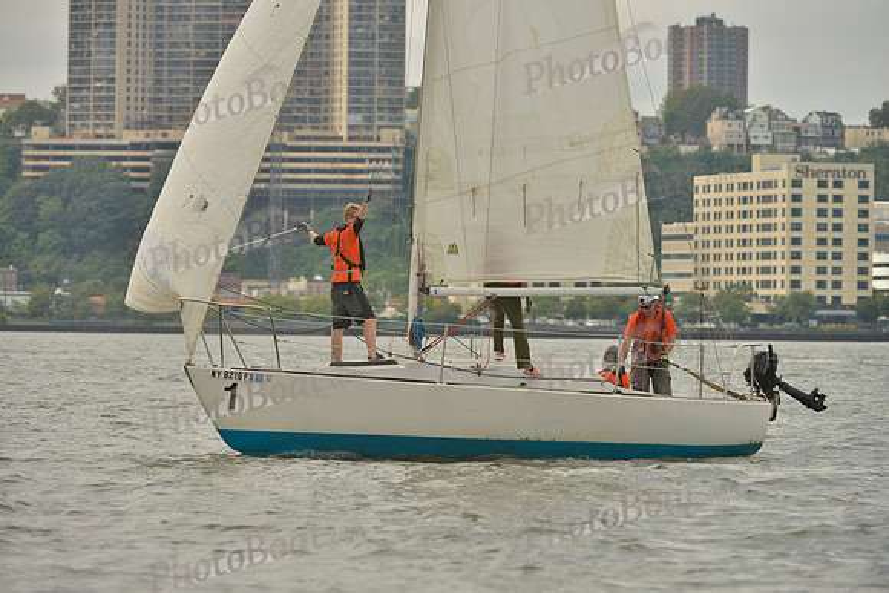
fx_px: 6422
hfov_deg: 7.9
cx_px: 444
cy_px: 296
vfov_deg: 5.3
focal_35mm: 260
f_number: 7.1
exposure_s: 1/1250
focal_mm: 260
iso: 400
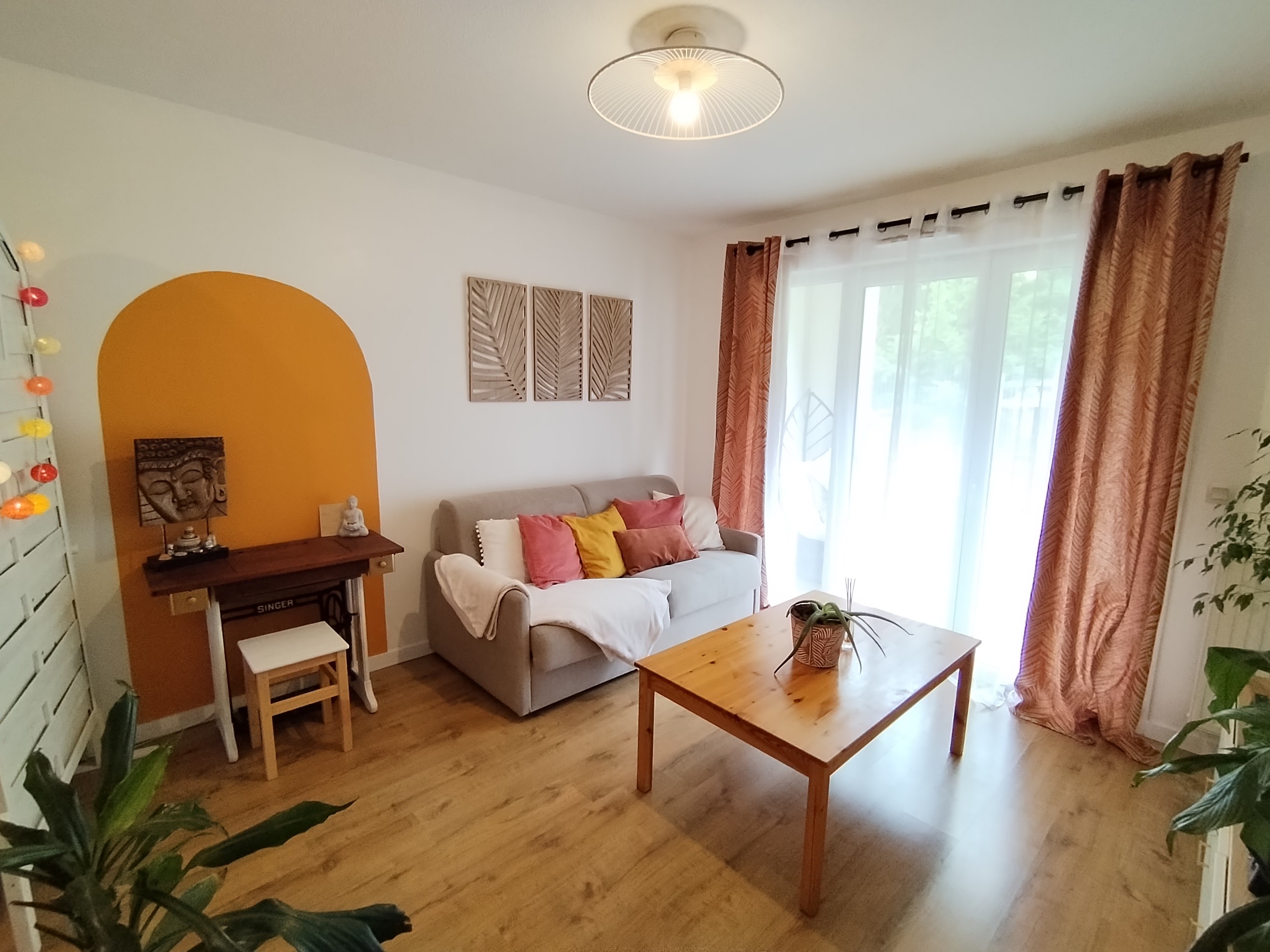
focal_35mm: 16
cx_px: 635
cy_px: 476
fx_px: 587
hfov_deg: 94.5
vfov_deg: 78.1
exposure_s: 1/33.3
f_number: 2.2
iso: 201
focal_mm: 1.42
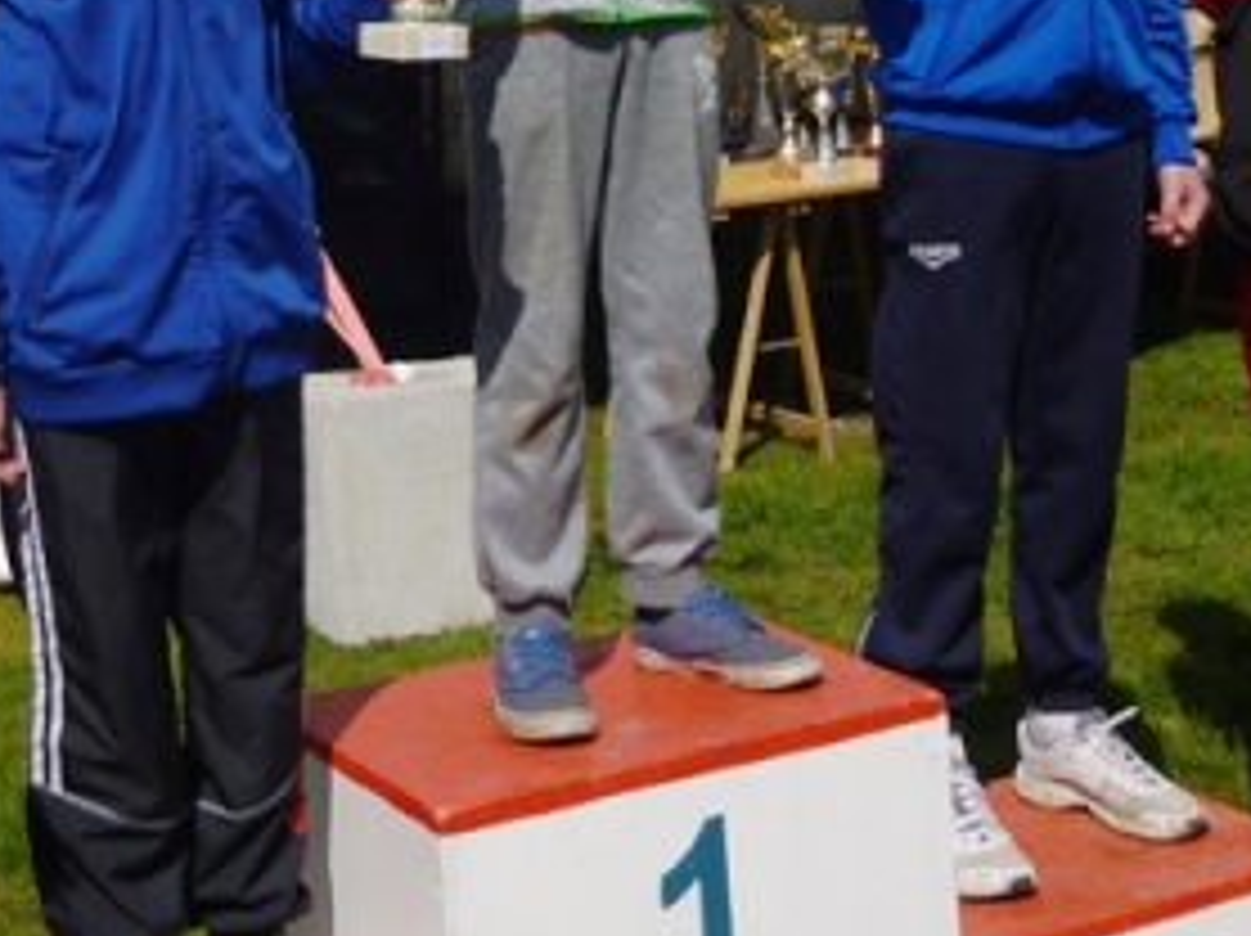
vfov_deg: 17.4
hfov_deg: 23.6
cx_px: 549
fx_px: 2997
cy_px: 40
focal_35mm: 83
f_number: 10
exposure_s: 1/250
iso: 100
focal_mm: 6.5
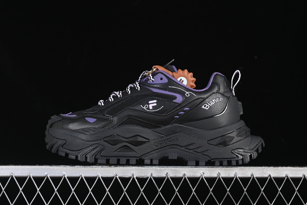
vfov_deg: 18.2
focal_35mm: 75
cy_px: 102
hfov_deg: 27.0
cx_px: 154
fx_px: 640
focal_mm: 50
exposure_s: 1/60
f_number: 6.3
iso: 160
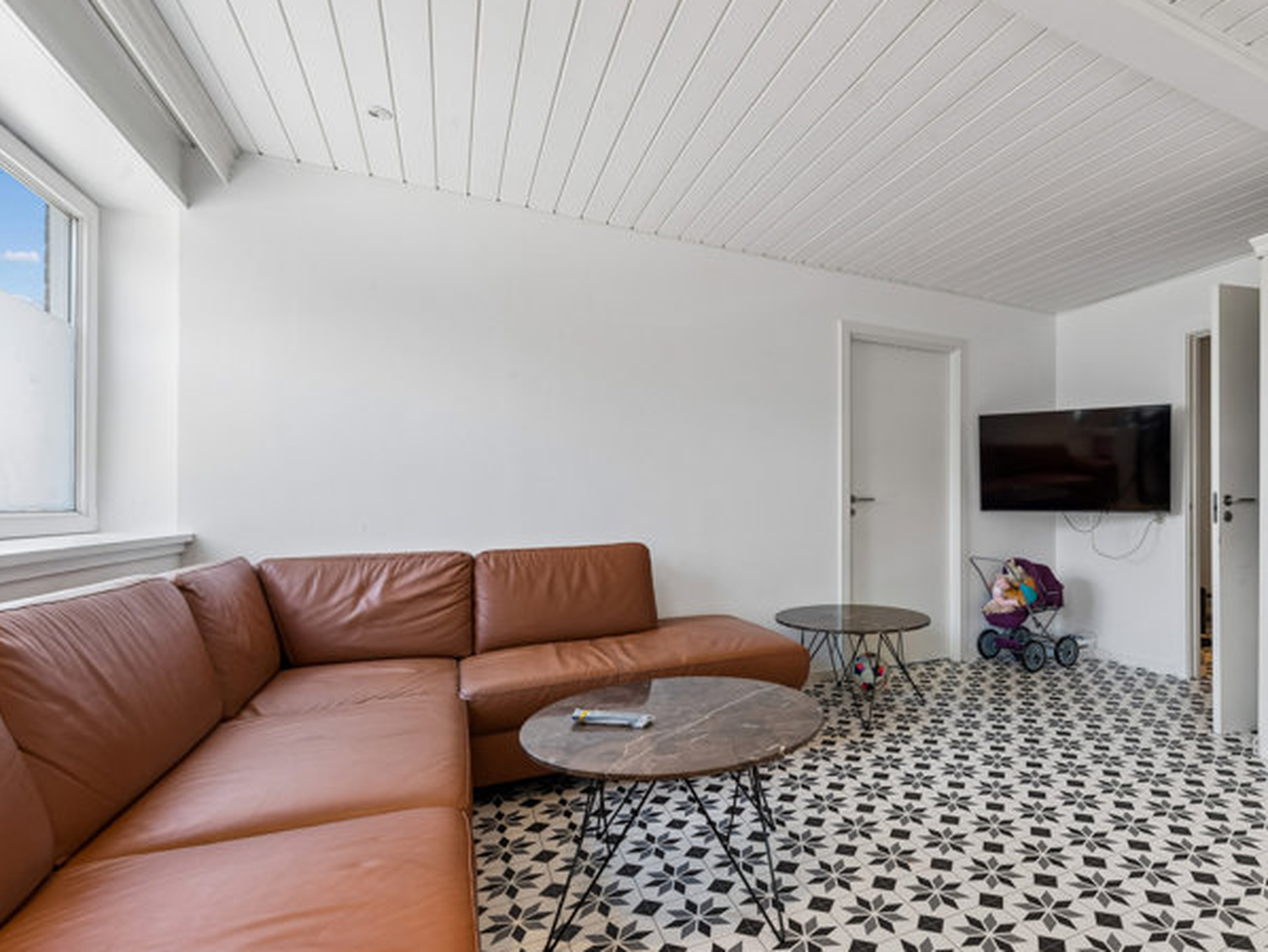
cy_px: 504
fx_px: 660
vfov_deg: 71.6
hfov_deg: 85.6
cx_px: 810
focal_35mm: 18
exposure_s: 1/10
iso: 200
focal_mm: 14
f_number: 10
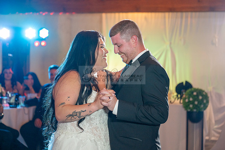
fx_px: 481
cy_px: 68
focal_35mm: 77
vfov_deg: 17.7
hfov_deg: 26.3
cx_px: 112
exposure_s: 1/125
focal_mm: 70
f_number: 2.8
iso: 800
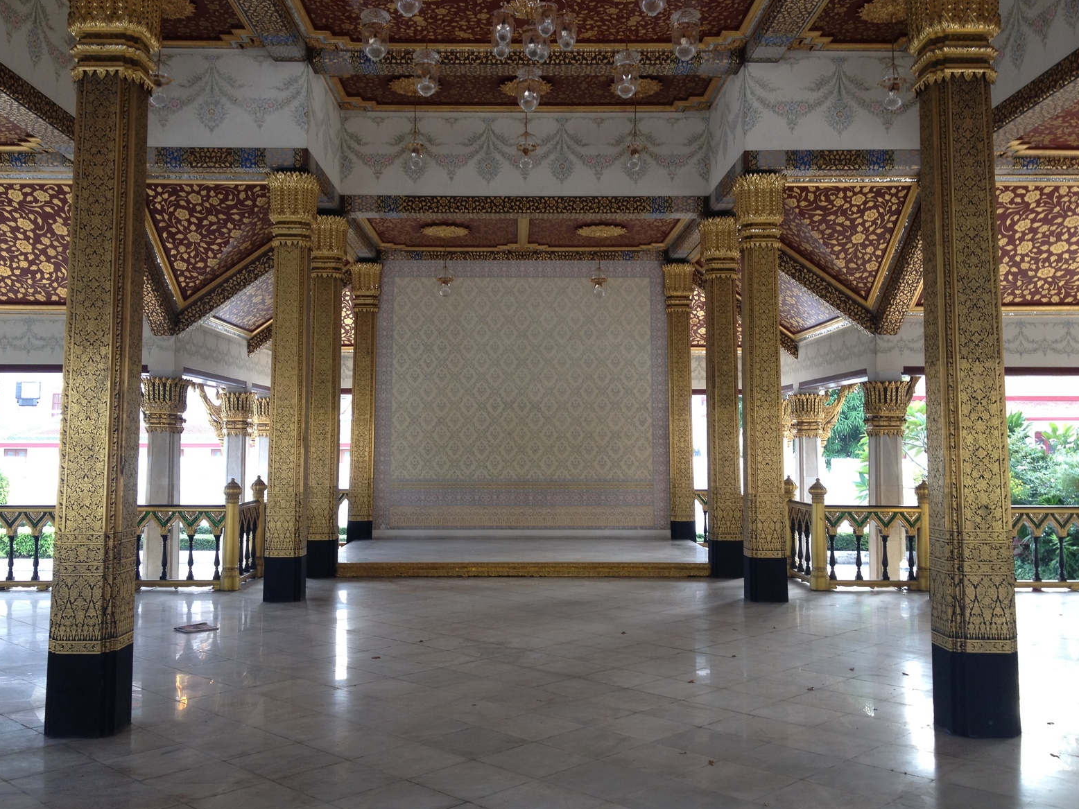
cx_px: 526
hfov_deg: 51.3
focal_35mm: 36
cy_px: 402
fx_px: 1122
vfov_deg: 39.7
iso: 64
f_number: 2.4
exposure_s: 1/40
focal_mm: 4.28
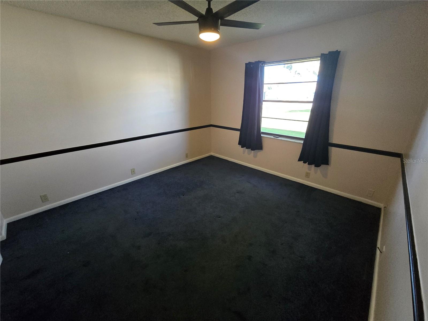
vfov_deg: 89.9
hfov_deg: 106.2
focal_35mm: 13
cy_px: 160
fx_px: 161
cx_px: 214
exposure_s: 1/60
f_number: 2.2
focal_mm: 2.2
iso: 1000
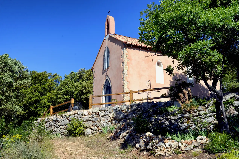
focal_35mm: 38
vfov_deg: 35.1
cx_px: 120
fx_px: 252
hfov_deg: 50.7
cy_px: 80
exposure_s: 1/400
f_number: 10
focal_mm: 38
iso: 200
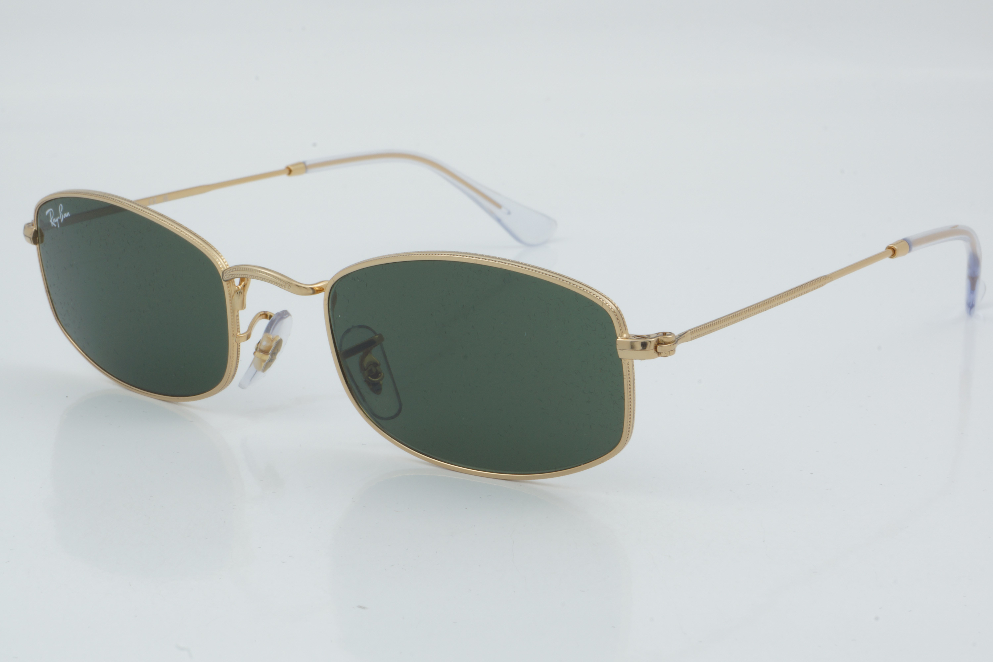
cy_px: 331
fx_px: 2275
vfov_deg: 16.6
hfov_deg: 24.6
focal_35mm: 82
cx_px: 496
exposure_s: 1/4
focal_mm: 55
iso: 100
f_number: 29
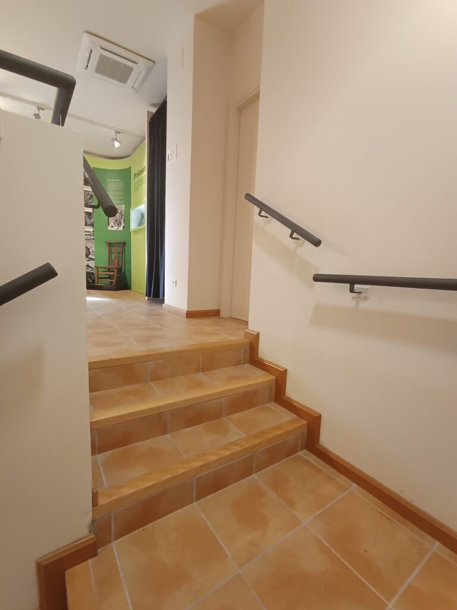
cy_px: 305
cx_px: 228
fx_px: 282
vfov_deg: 94.5
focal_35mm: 16
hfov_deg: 78.1
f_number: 2.2
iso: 418
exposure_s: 1/50
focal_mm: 1.65
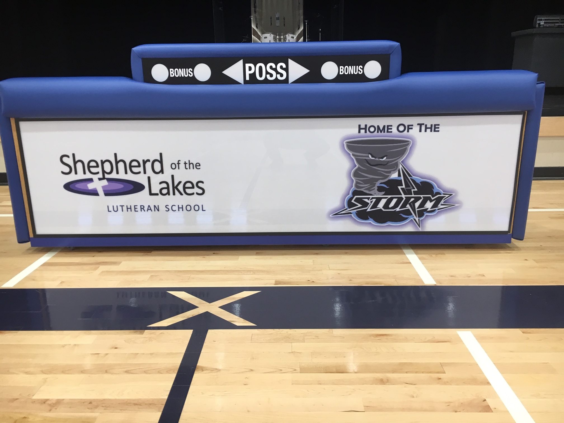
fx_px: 472
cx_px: 282
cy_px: 212
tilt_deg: -13.9
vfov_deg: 48.2
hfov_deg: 61.7
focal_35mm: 29
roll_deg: +0.4
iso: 64
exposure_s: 1/30
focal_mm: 4.15
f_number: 2.2
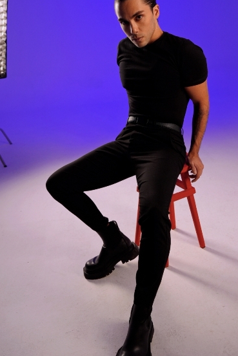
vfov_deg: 53.1
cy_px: 170
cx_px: 148
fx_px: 357
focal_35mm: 36
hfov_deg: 36.7
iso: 200
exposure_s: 1/125
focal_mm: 24
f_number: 2.8
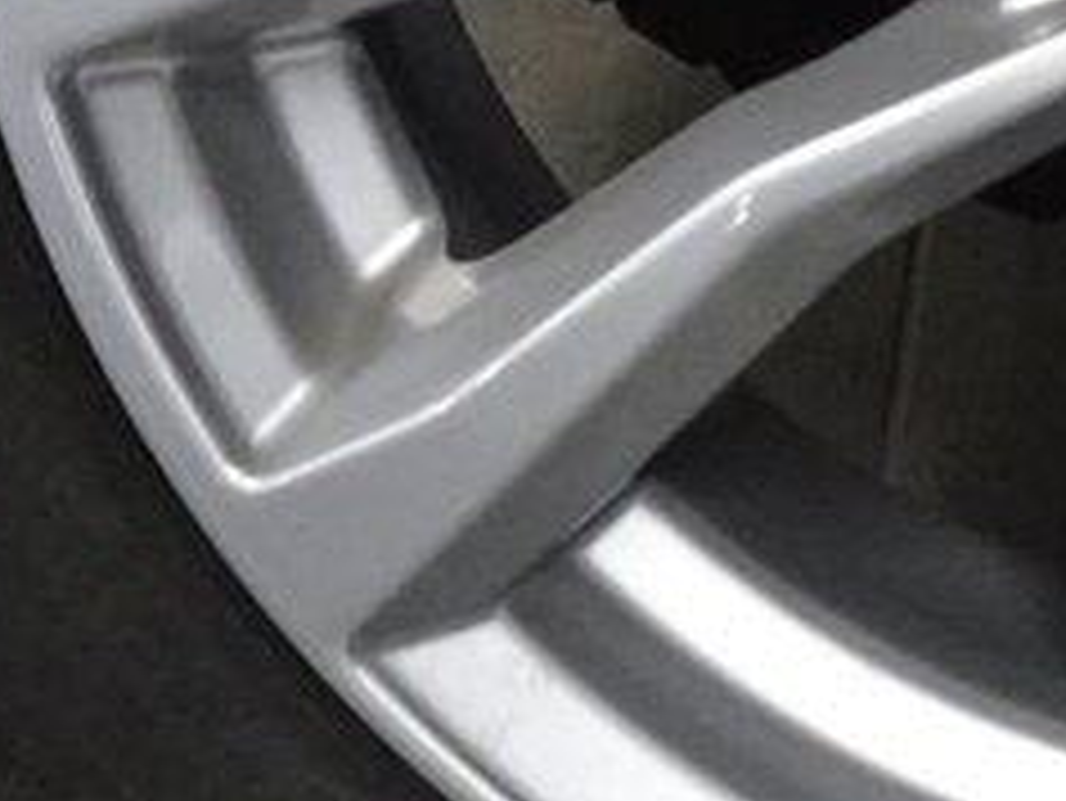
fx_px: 4498
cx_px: 1376
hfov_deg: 13.1
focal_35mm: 146
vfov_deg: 9.9
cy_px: -292
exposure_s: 1/30
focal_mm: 4.25
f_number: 3.5
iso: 320
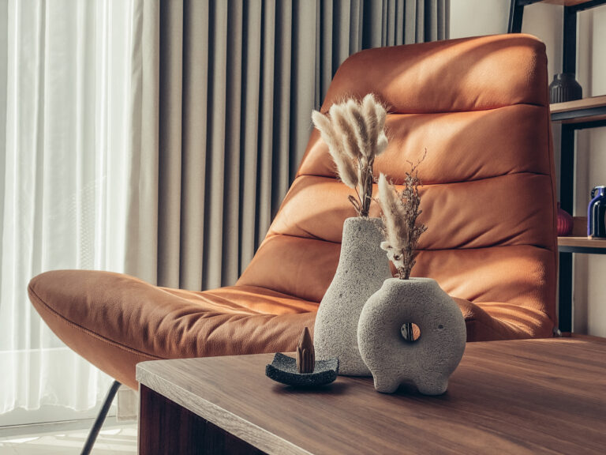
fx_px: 910
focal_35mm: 52
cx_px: 303
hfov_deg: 36.8
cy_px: 228
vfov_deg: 28.0
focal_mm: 6
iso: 20
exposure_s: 1/490
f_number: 2
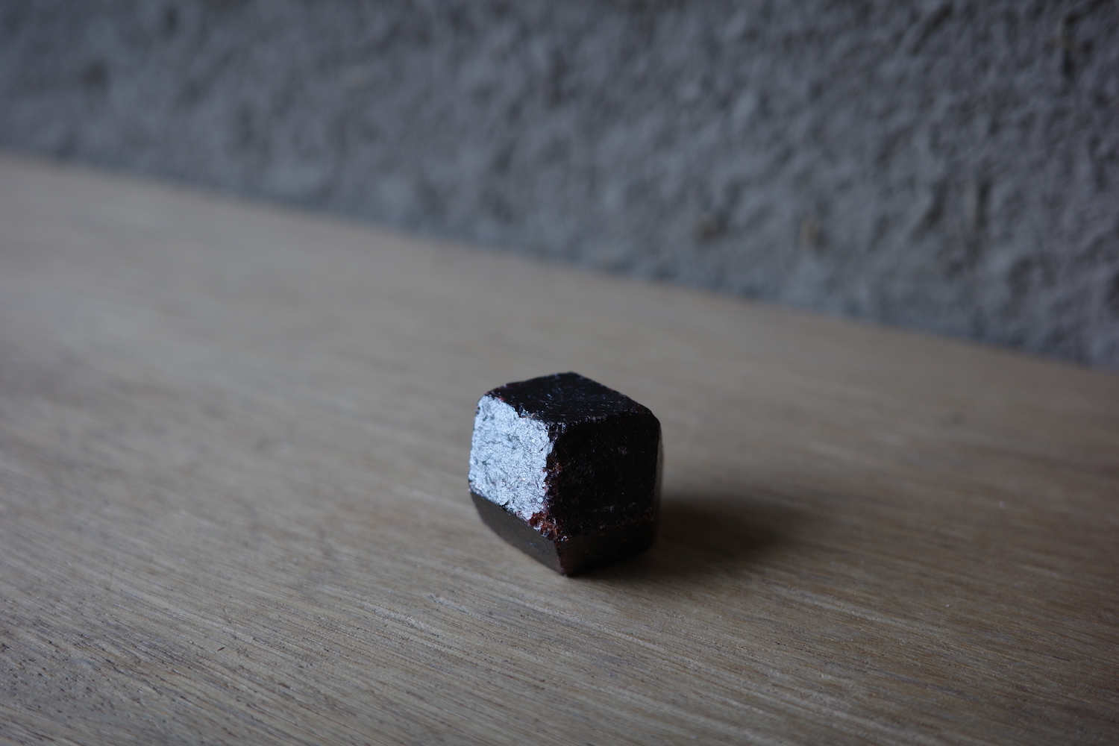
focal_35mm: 40
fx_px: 1243
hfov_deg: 48.5
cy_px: 373
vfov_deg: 33.4
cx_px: 560
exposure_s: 1/100
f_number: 2.8
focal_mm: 26
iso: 200
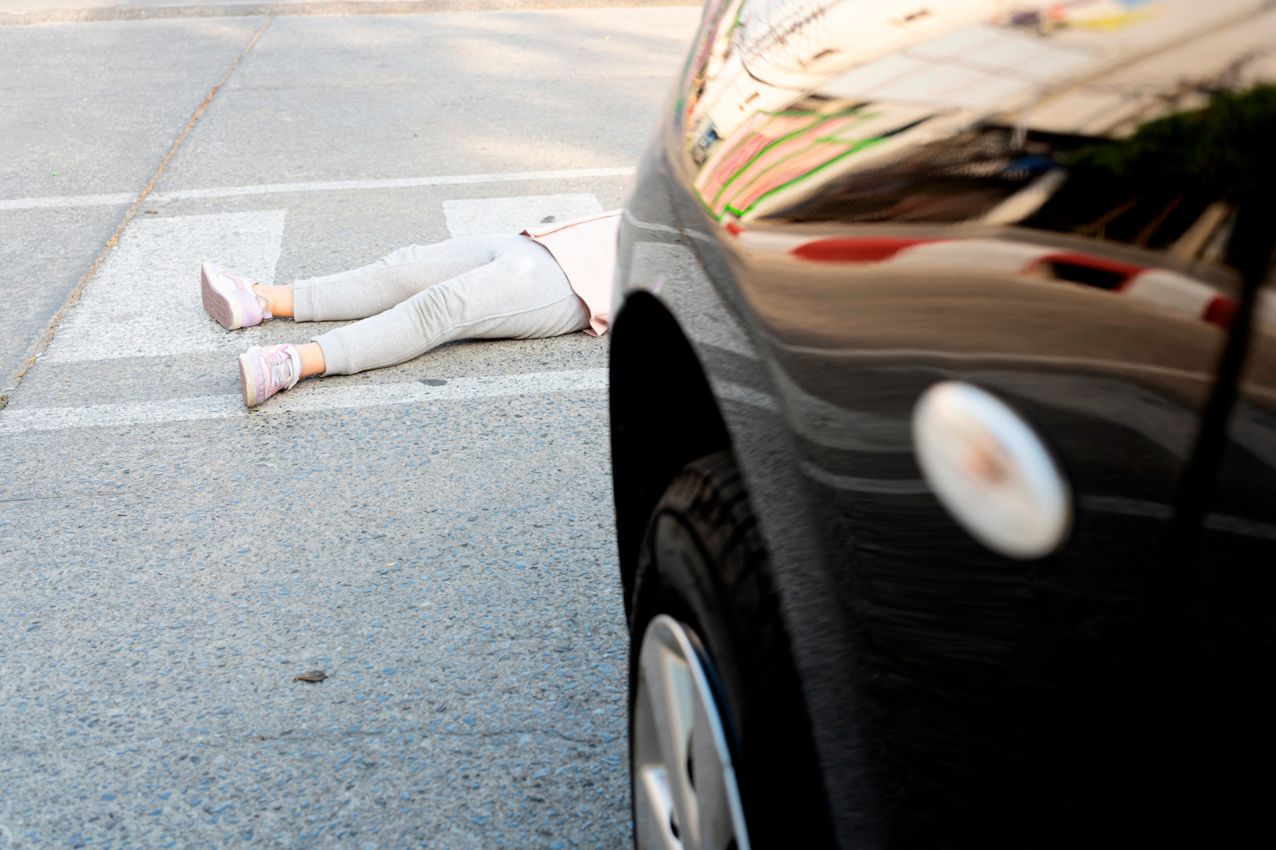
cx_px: 638
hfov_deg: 49.6
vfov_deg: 34.2
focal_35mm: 39
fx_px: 1382
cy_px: 425
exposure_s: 1/60
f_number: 5.6
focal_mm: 39
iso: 100
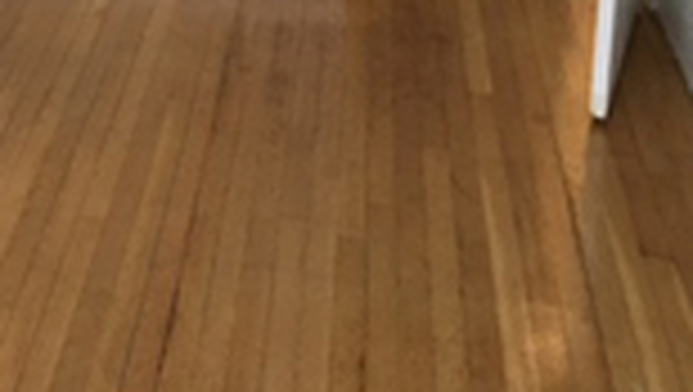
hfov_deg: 24.1
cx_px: -76
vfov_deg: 13.6
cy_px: -266
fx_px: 1508
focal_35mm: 82
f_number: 2.2
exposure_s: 1/30
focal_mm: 4.15
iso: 160
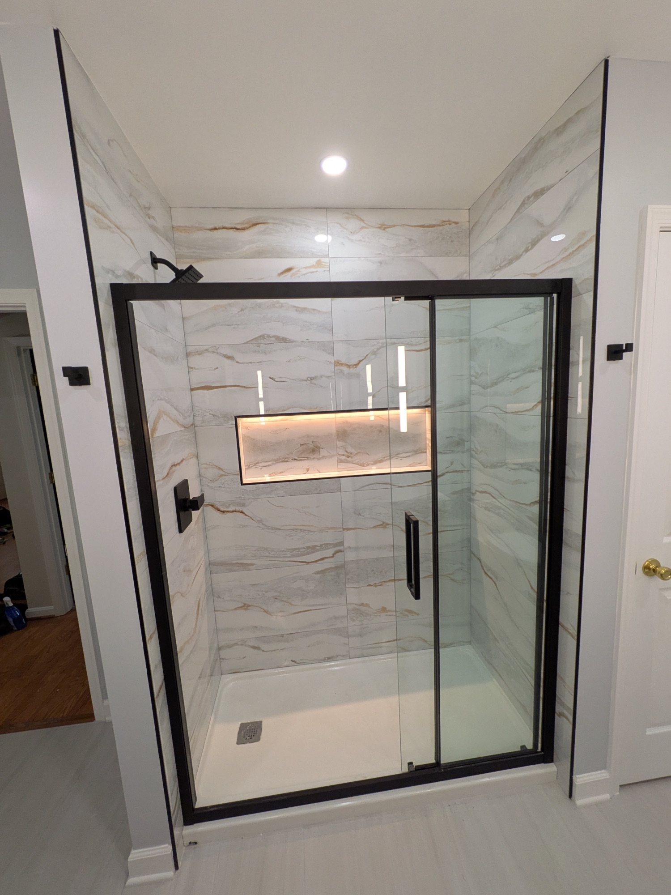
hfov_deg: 85.7
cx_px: 336
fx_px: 362
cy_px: 448
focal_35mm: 14
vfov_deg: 102.1
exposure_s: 1/120
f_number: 2.2
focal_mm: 1.83
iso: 92
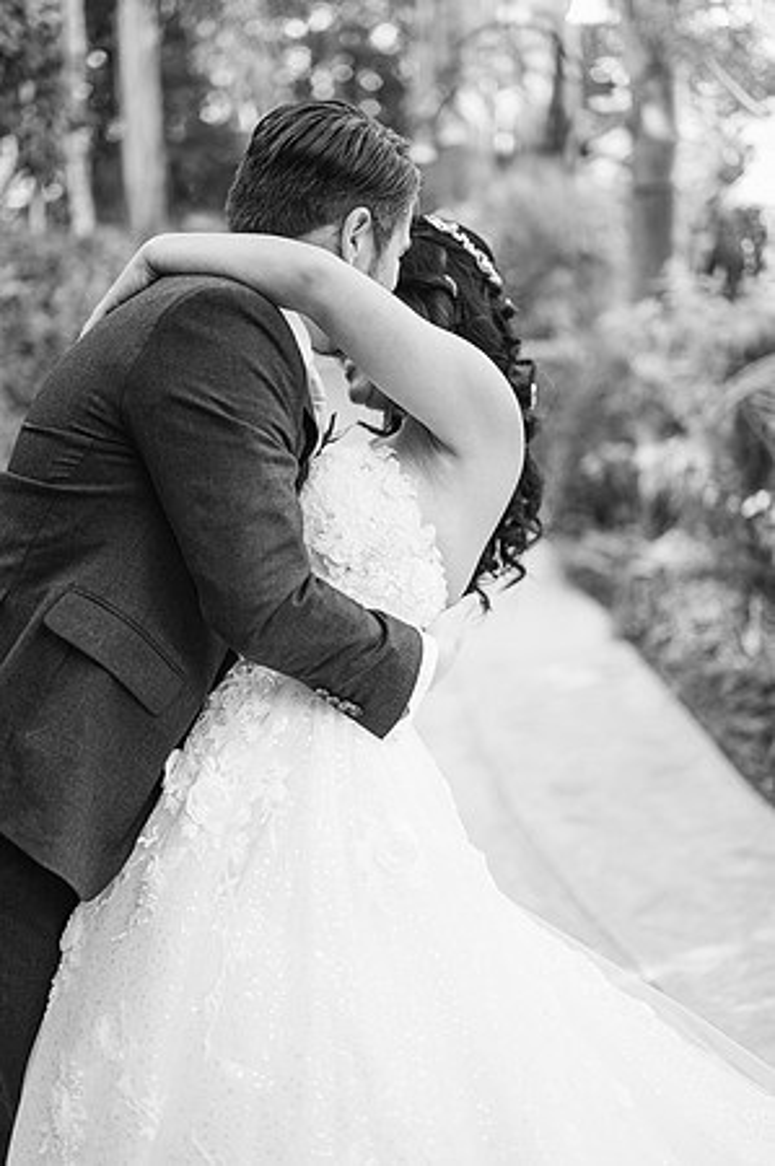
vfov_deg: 39.6
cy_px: 583
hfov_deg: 26.9
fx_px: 1618
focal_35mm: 50
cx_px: 388
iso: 160
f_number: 2
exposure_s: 1/125
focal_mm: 50
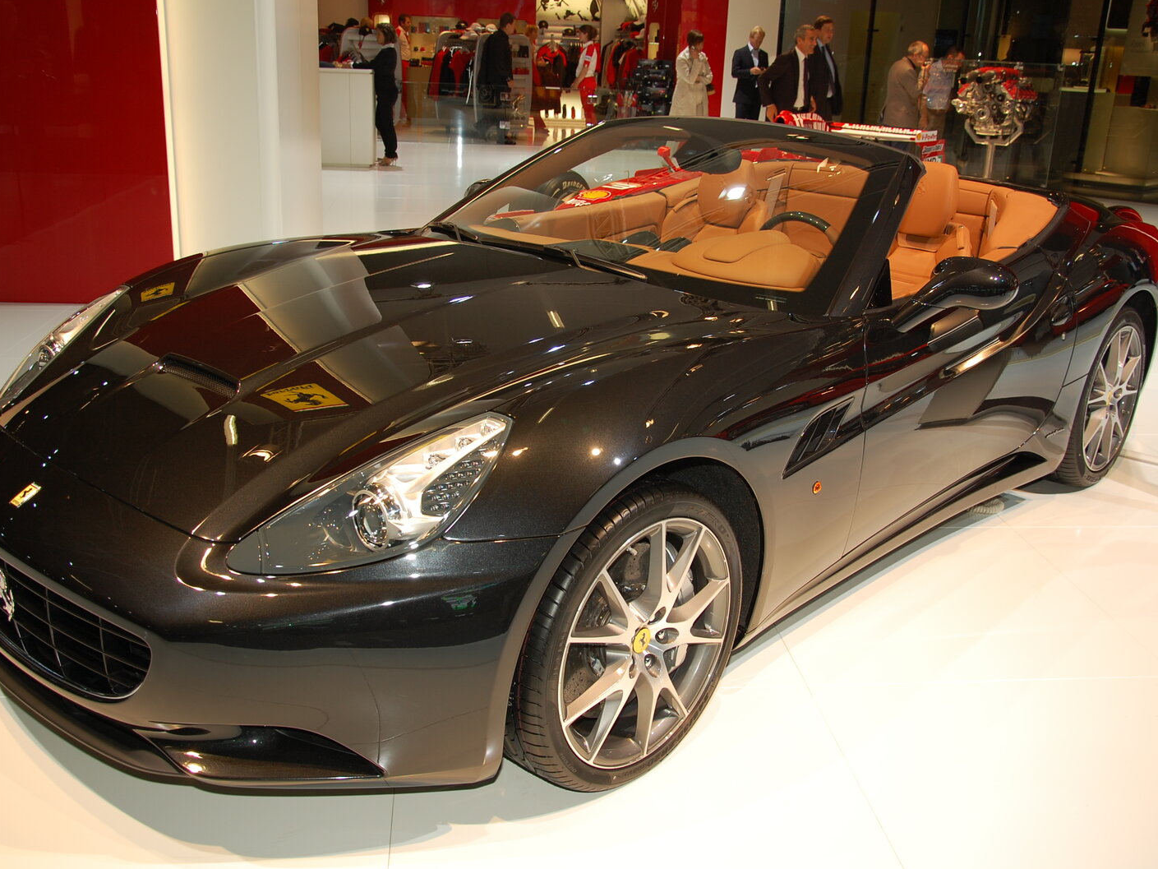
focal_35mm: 36
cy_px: 435
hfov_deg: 51.3
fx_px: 1204
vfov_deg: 39.7
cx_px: 573
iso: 200
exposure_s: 1/80
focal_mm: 22
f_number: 4.5
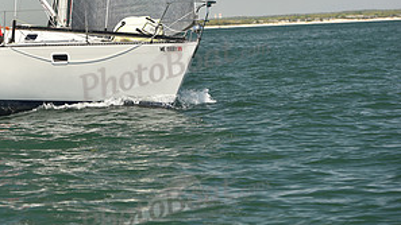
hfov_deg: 9.5
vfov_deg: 5.4
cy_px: 15
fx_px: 2392
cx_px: 11
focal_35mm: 225
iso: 250
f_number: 5
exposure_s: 1/800
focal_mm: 110
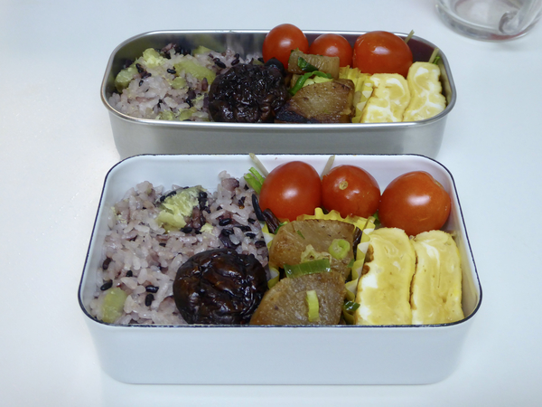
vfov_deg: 32.9
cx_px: 271
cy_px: 204
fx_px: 689
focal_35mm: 44
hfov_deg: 42.9
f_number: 3.9
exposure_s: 1/20
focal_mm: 7.8
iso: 400
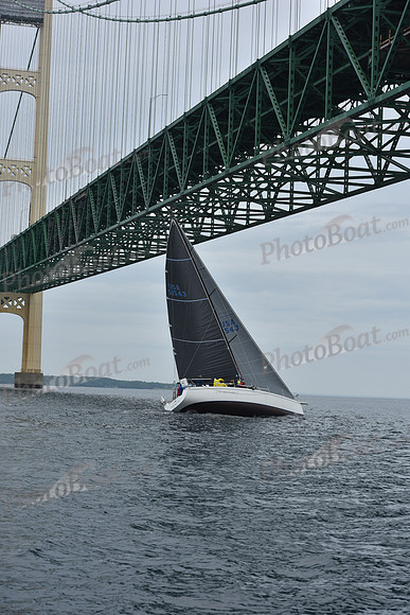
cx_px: 205
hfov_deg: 19.5
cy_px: 308
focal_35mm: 70
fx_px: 1195
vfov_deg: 28.8
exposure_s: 1/800
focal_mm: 70
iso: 250
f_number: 8
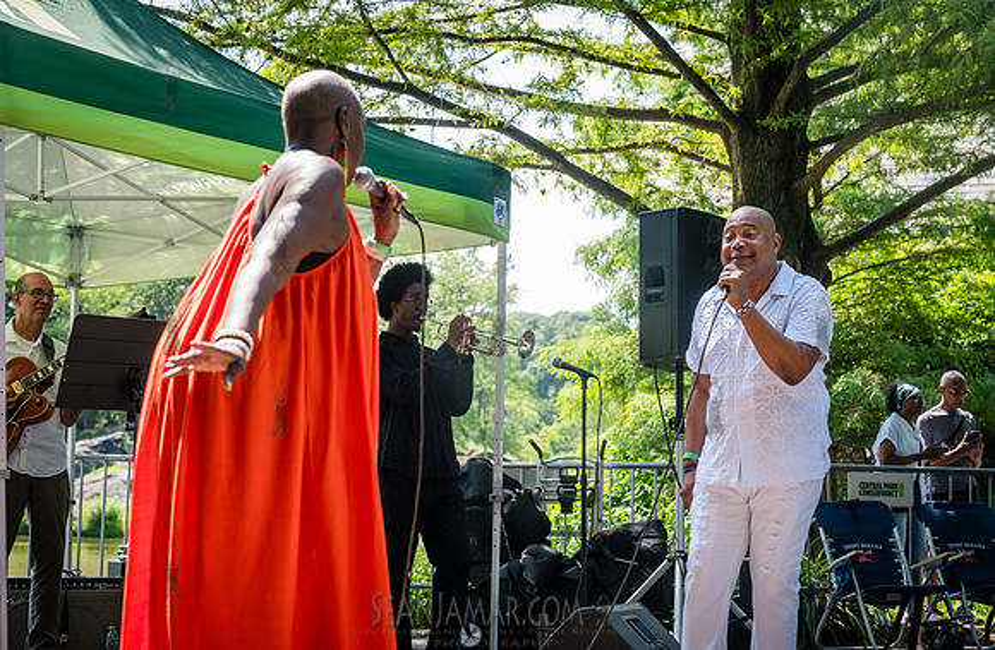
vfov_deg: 21.9
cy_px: 353
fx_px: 1683
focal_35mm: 61
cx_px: 532
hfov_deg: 32.9
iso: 640
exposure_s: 1/800
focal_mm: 57
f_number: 4.5
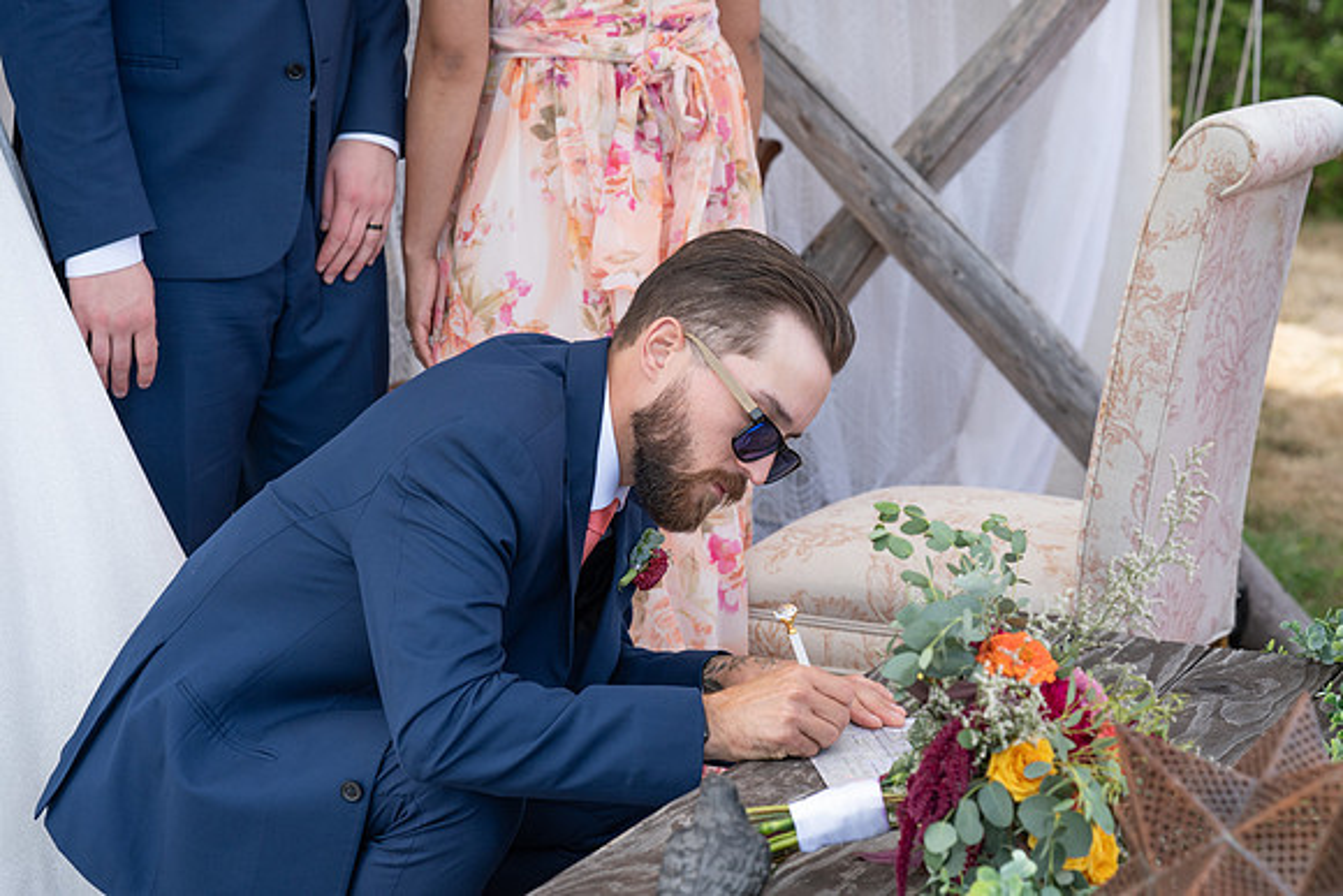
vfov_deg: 20.6
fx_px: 2463
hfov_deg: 30.5
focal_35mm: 66
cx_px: 672
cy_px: 448
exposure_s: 1/400
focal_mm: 66
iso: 400
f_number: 5
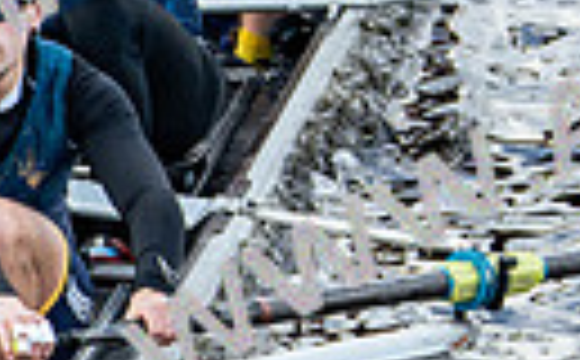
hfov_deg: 1.3
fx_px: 26466
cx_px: -207
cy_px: 466
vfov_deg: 0.8
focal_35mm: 1678
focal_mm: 365
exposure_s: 1/1250
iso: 1250
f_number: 6.3
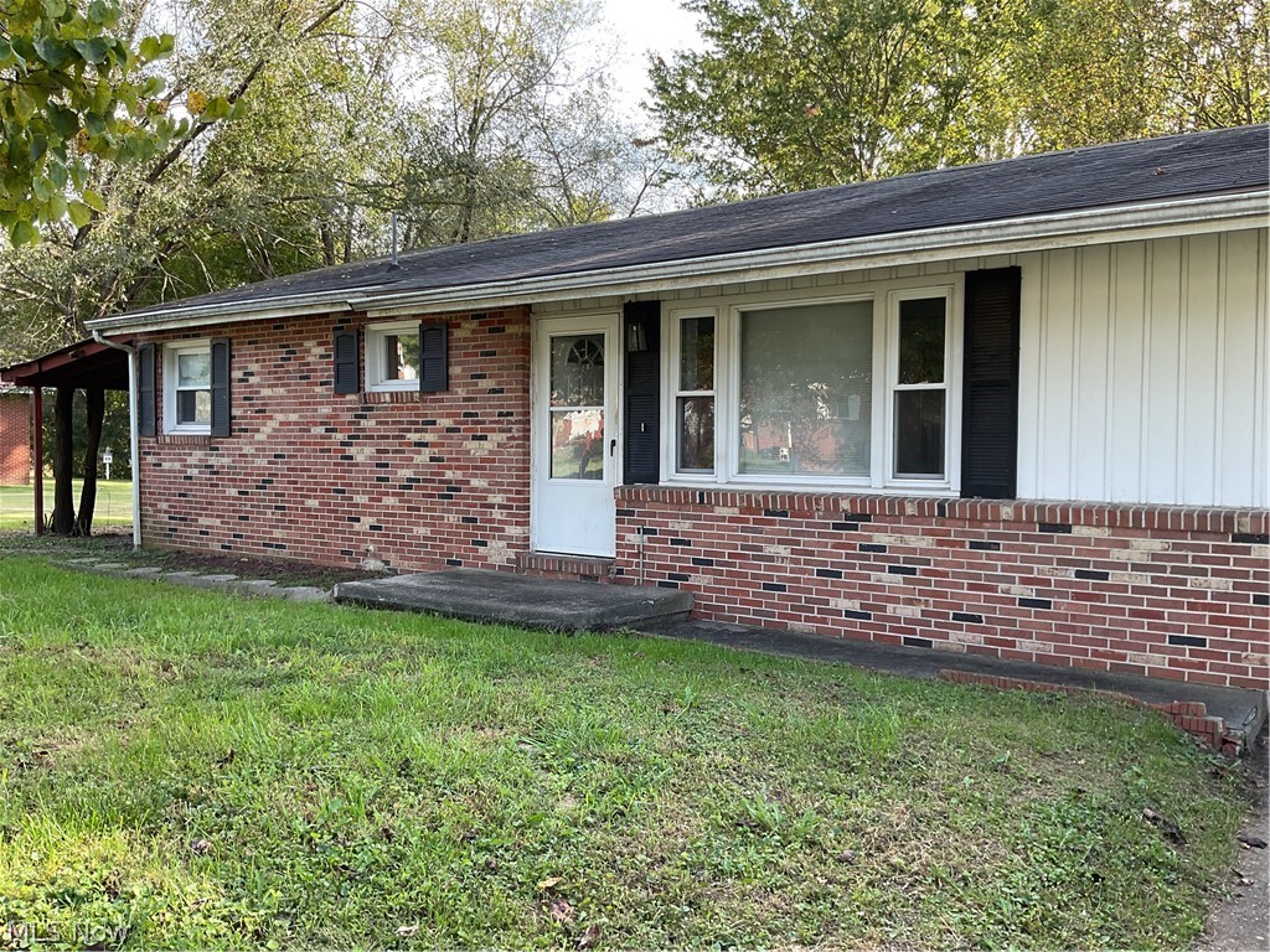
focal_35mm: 29
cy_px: 476
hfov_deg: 61.7
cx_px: 635
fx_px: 1064
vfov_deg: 48.2
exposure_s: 1/153
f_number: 1.8
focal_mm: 3
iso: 16
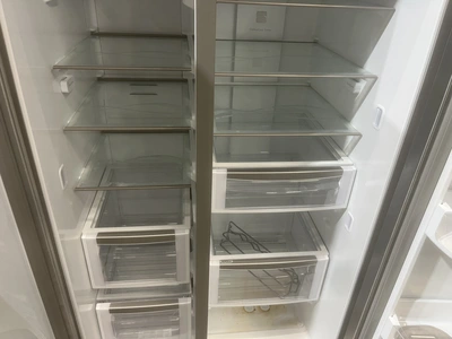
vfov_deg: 53.1
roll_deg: -2.1
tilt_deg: -29.2
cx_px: 226
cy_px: 170
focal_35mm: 26
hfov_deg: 67.3
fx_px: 339
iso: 125
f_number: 1.6
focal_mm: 5.1
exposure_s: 1/60
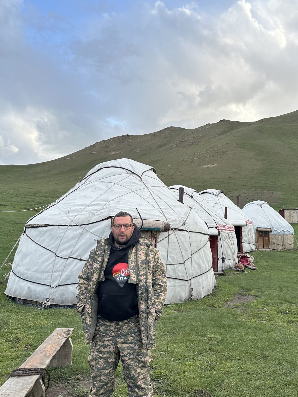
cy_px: 159
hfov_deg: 43.6
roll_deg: +0.4
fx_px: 367
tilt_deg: +12.2
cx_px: 195
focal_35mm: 32
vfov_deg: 56.4
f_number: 1.78
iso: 80
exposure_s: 1/918
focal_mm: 6.86
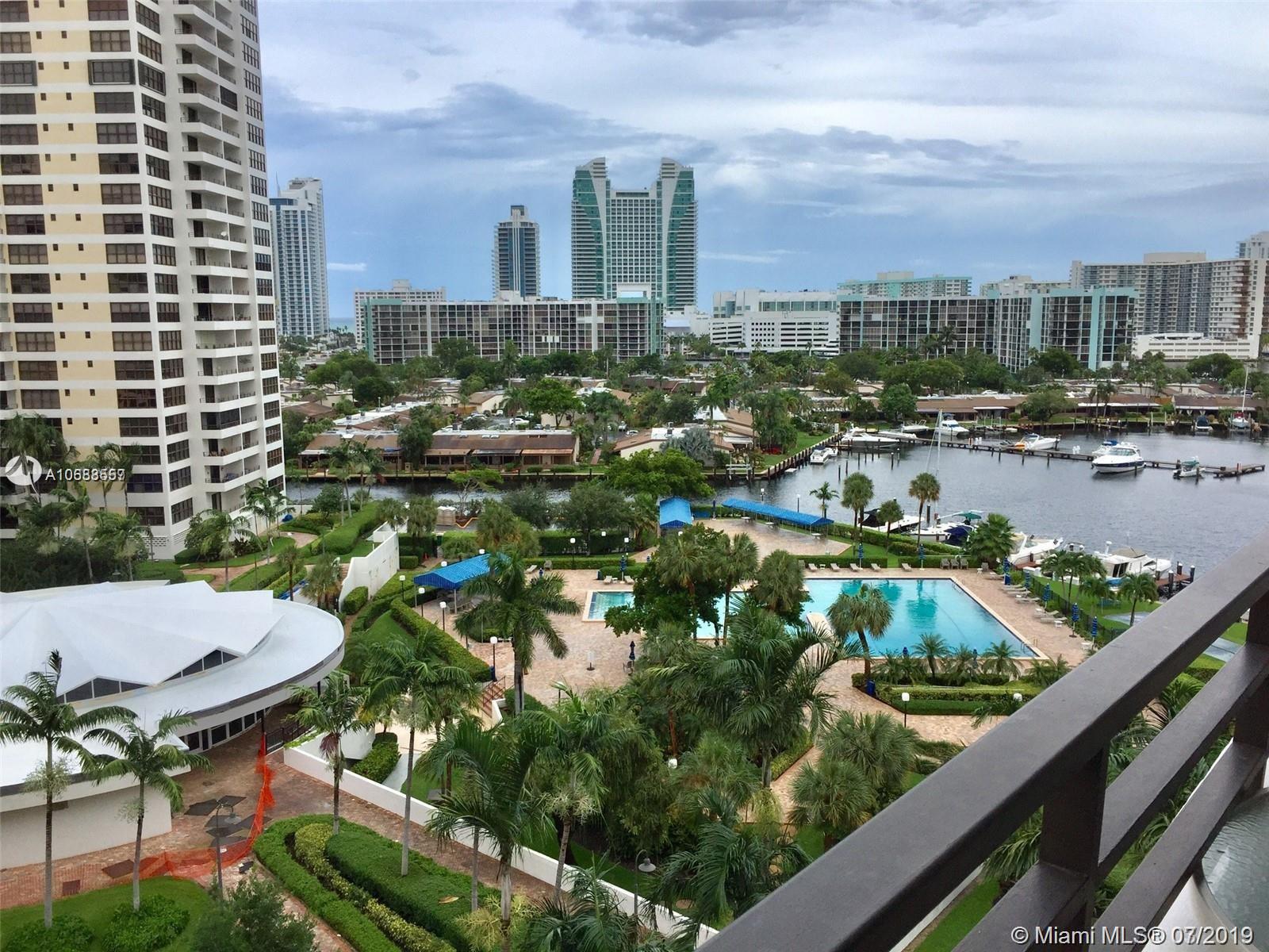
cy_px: 476
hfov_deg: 61.7
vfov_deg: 48.2
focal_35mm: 29
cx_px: 634
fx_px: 1063
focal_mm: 4.15
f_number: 2.2
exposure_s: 1/1647
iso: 32
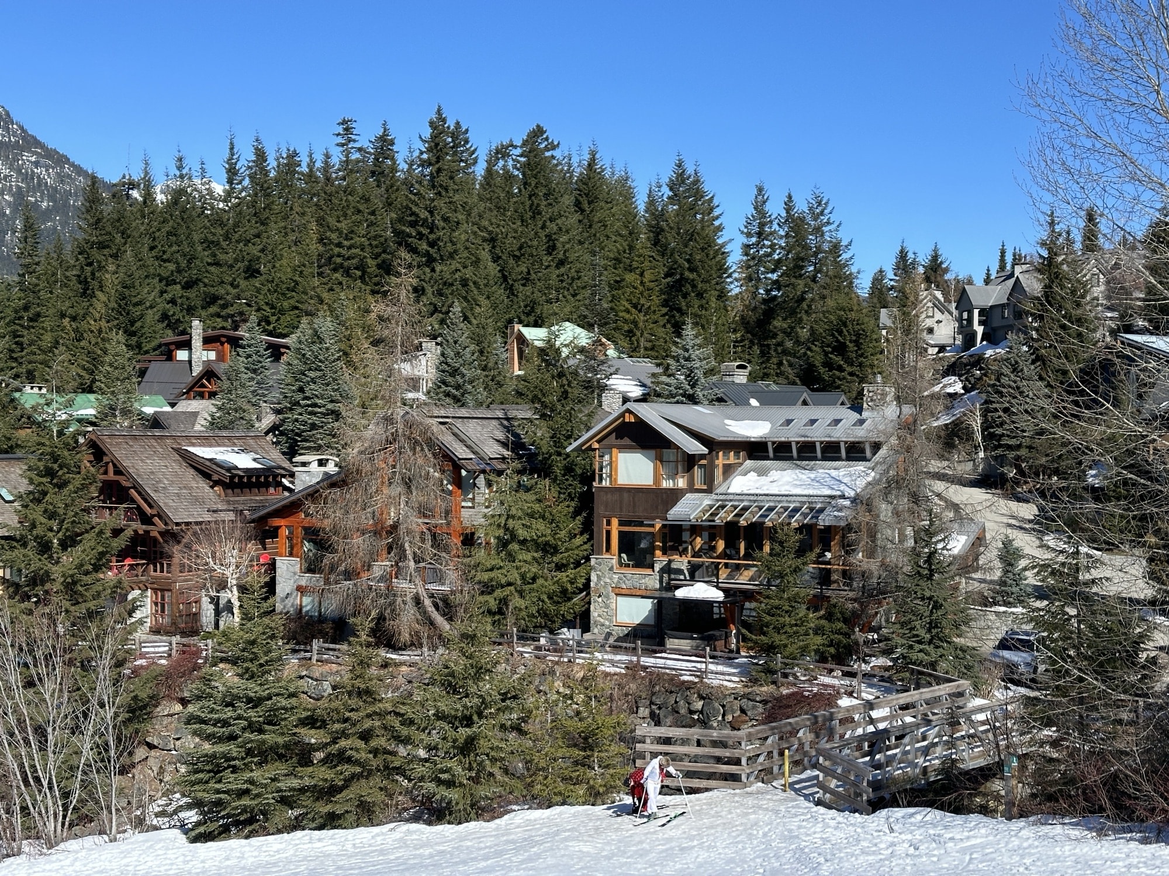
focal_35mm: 48
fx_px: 1621
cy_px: 438
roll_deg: -0.3
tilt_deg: -1.5
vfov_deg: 30.3
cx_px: 584
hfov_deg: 39.7
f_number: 1.78
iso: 64
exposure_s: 1/3257
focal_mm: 6.86
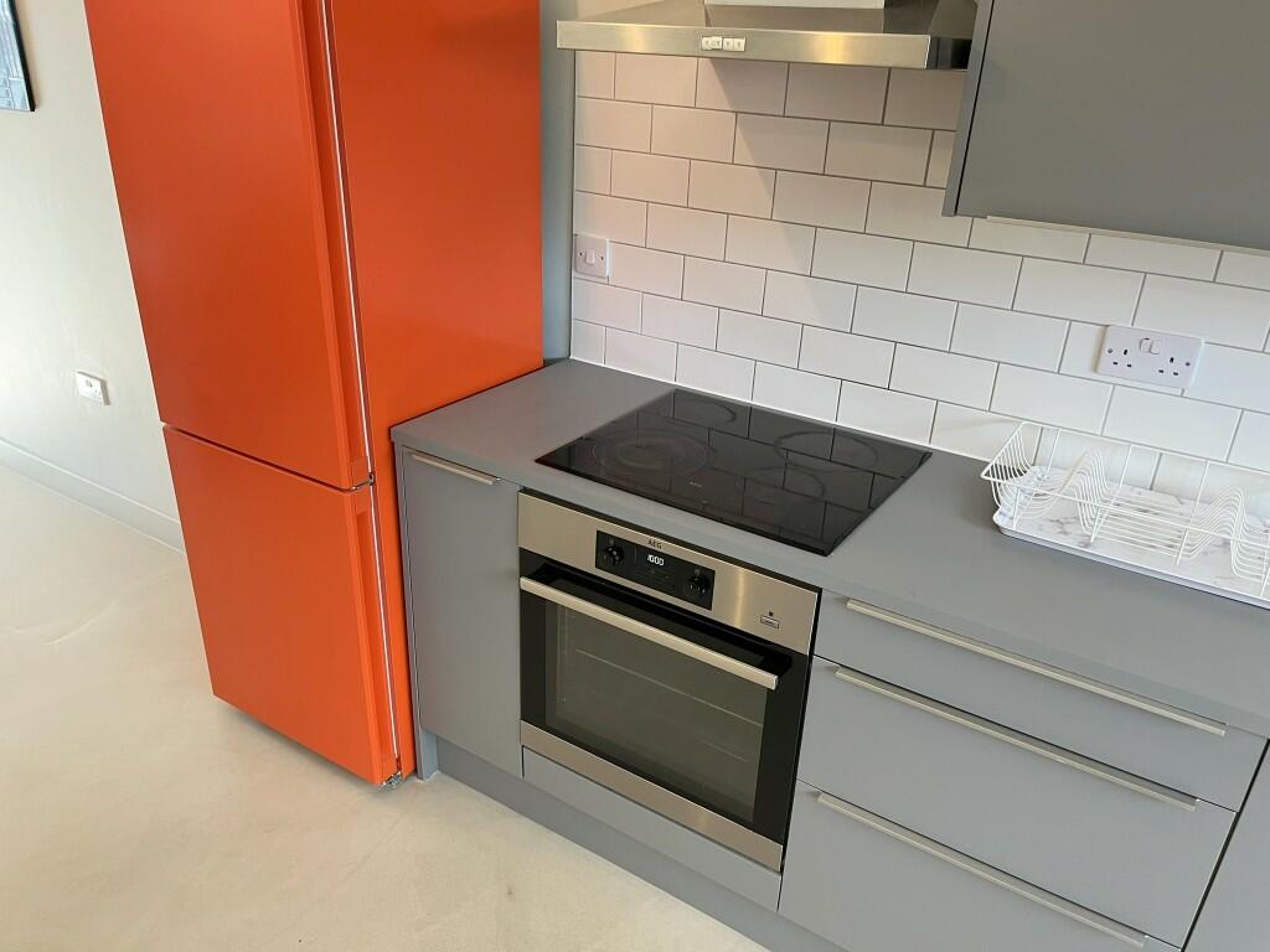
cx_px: 635
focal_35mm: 26
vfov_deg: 53.1
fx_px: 954
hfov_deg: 67.3
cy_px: 476
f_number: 1.6
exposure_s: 1/50
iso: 100
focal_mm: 5.1
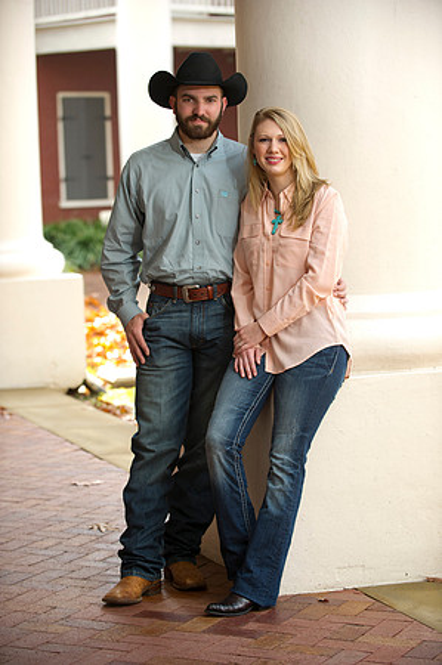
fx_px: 1661
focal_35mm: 90
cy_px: 332
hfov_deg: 15.2
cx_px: 221
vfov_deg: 22.6
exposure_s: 1/200
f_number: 3.2
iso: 250
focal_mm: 90
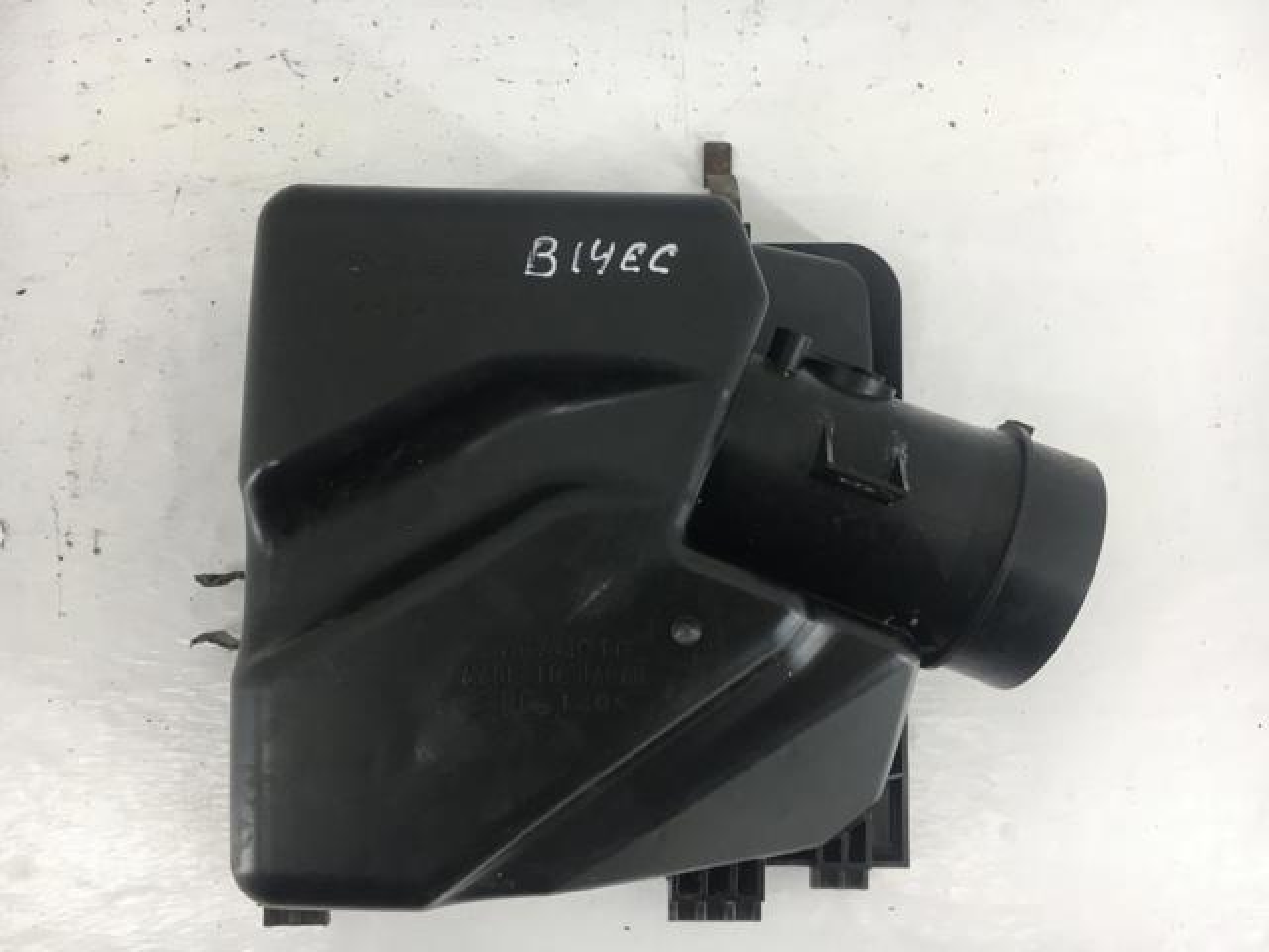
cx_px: 634
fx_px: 1063
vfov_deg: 48.2
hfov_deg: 61.7
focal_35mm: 29
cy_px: 476
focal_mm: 4.15
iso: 32
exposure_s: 1/33
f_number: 2.2
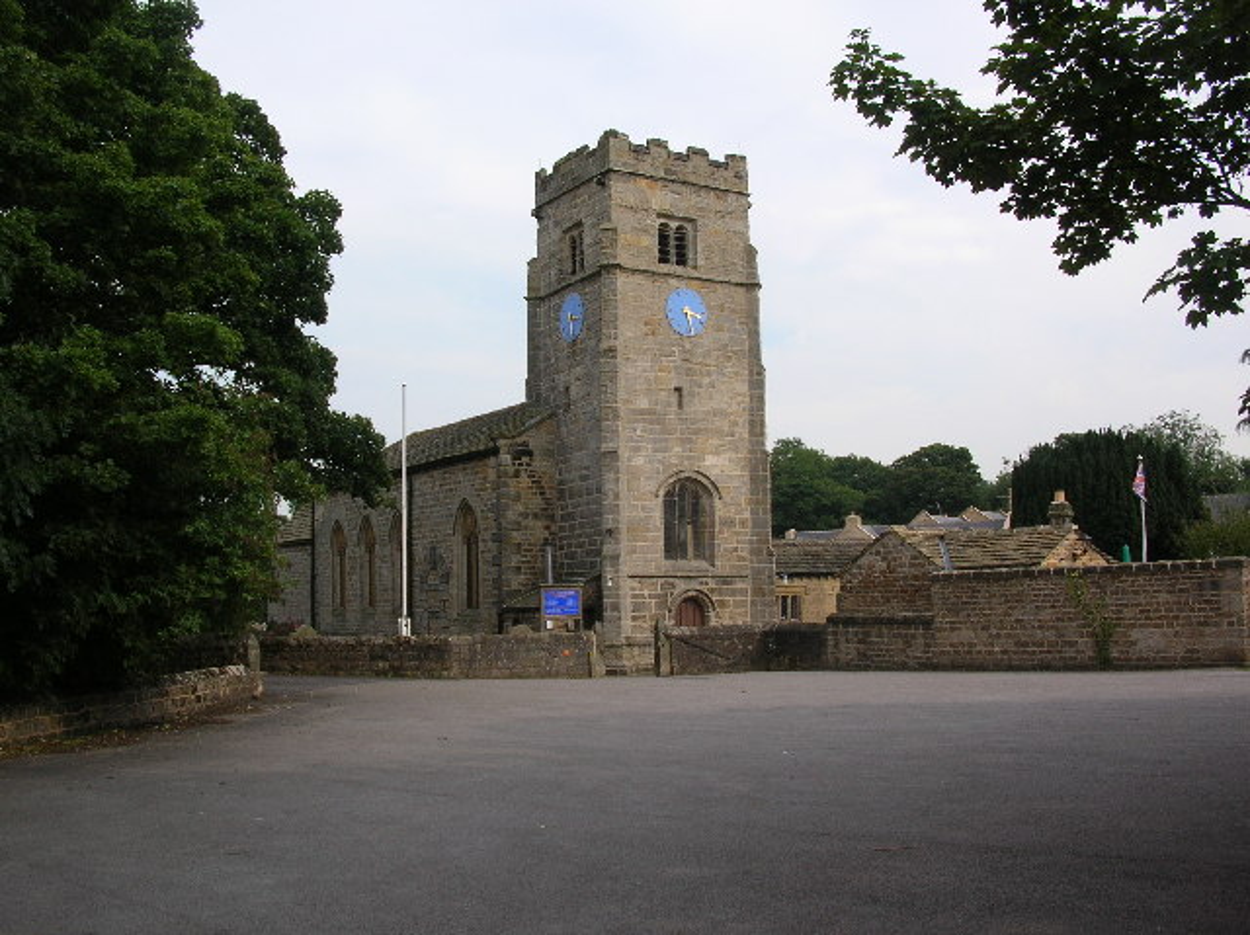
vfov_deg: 40.6
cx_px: 625
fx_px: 1263
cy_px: 468
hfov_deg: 52.7
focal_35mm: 35
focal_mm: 5.8
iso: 50
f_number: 5.6
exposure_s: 1/215
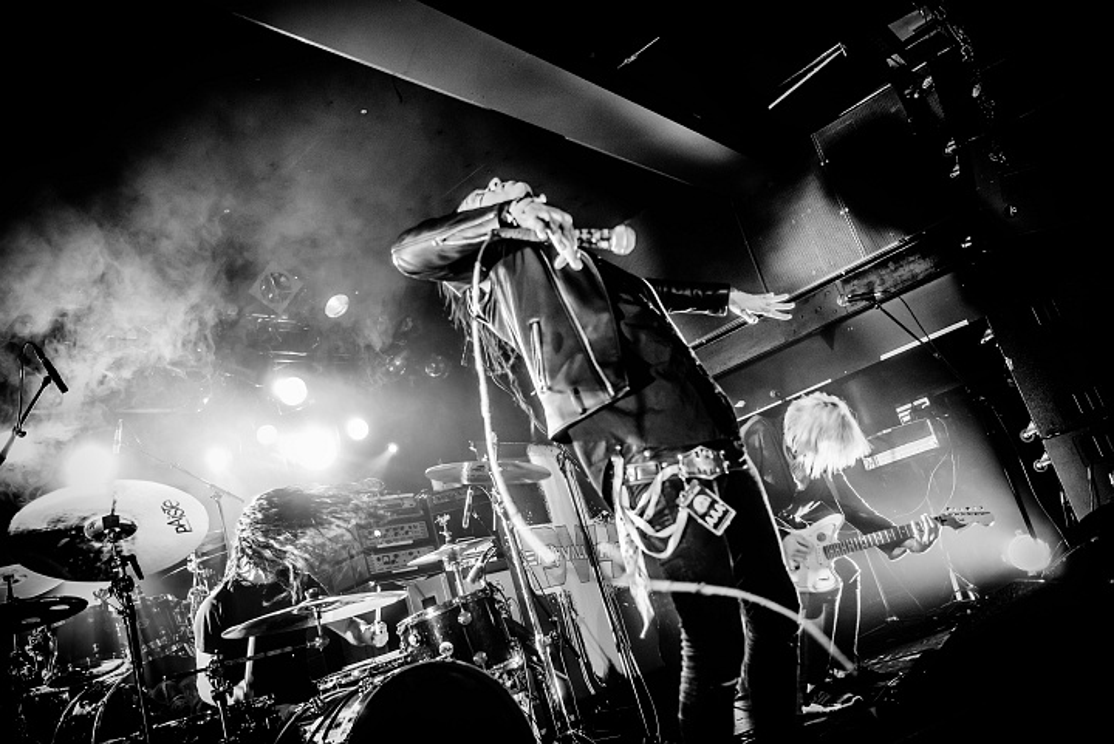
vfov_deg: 45.0
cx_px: 557
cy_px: 372
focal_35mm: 29
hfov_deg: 63.6
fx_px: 898
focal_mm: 29
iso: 3200
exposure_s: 1/100
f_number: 2.8
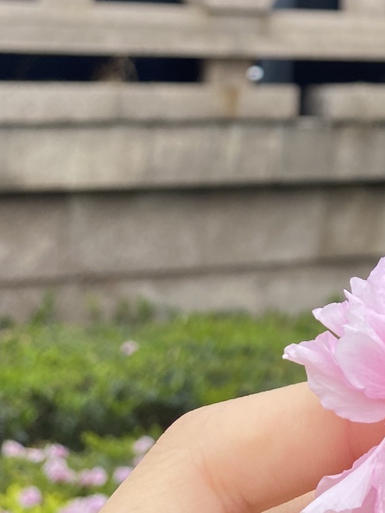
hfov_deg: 18.0
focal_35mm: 79
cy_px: -92
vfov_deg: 22.8
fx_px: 1171
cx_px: 417
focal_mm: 4.25
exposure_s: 1/767
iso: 32
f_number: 1.8
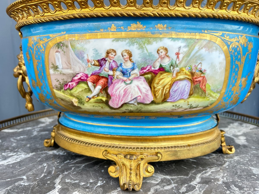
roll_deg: -0.2
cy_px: 97
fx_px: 195
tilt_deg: -10.3
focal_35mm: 26
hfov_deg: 67.3
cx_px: 130
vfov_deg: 53.1
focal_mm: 5.7
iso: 40
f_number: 1.5
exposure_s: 1/230
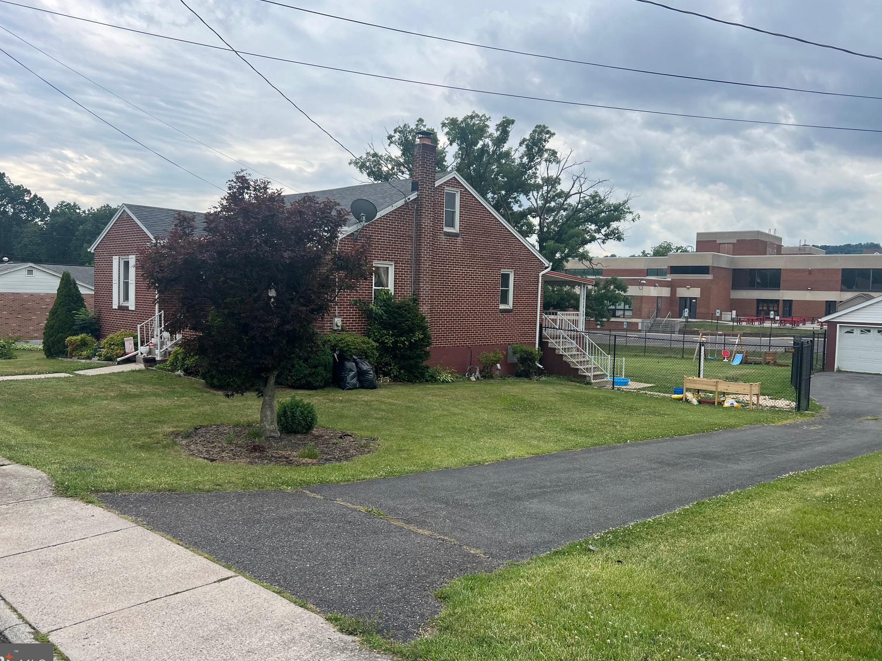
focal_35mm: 28
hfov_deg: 63.4
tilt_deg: -3.0
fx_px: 713
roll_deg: -1.2
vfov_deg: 49.7
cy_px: 325
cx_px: 412
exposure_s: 1/2165
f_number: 1.5
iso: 50
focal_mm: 5.7
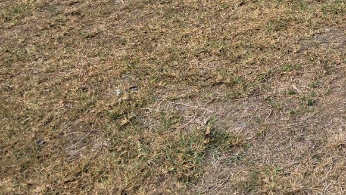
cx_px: 268
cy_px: -45
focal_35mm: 69
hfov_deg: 30.0
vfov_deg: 16.7
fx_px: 633
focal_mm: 5.4
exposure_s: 1/3117
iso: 80
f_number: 1.8
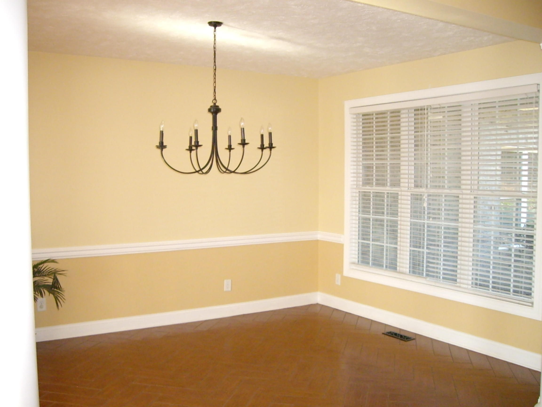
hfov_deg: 49.0
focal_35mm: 38
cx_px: 271
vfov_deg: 37.7
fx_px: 595
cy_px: 204
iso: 400
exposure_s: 1/80
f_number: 2.7
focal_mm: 6.2
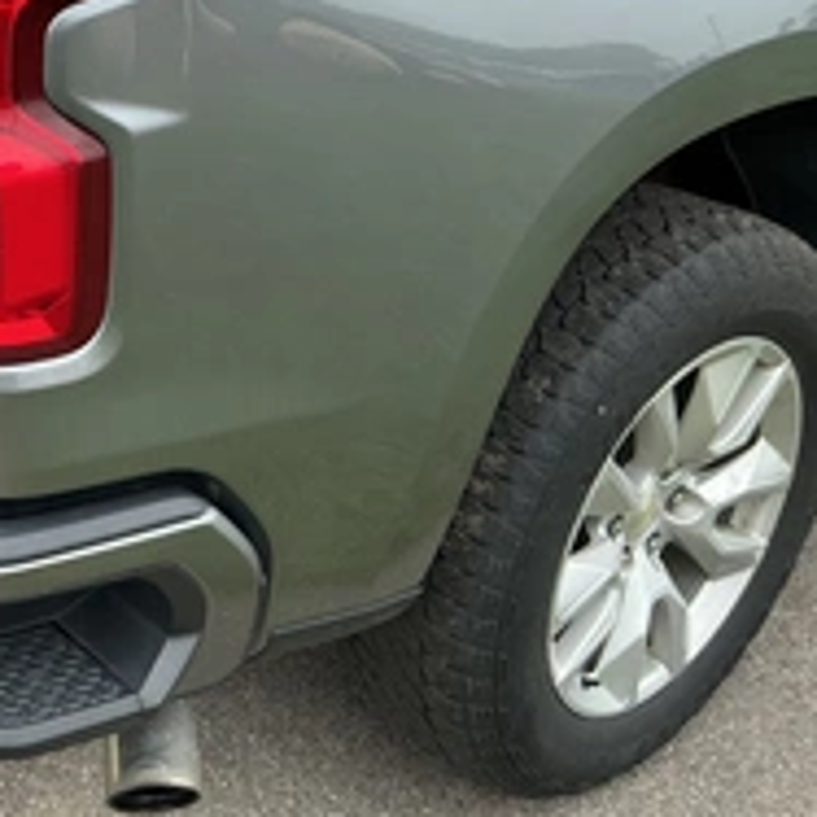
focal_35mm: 53
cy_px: 249
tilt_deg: -24.9
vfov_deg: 31.8
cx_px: 17
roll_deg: -1.0
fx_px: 1415
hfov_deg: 30.2
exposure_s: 1/580
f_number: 1.8
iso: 25
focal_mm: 3
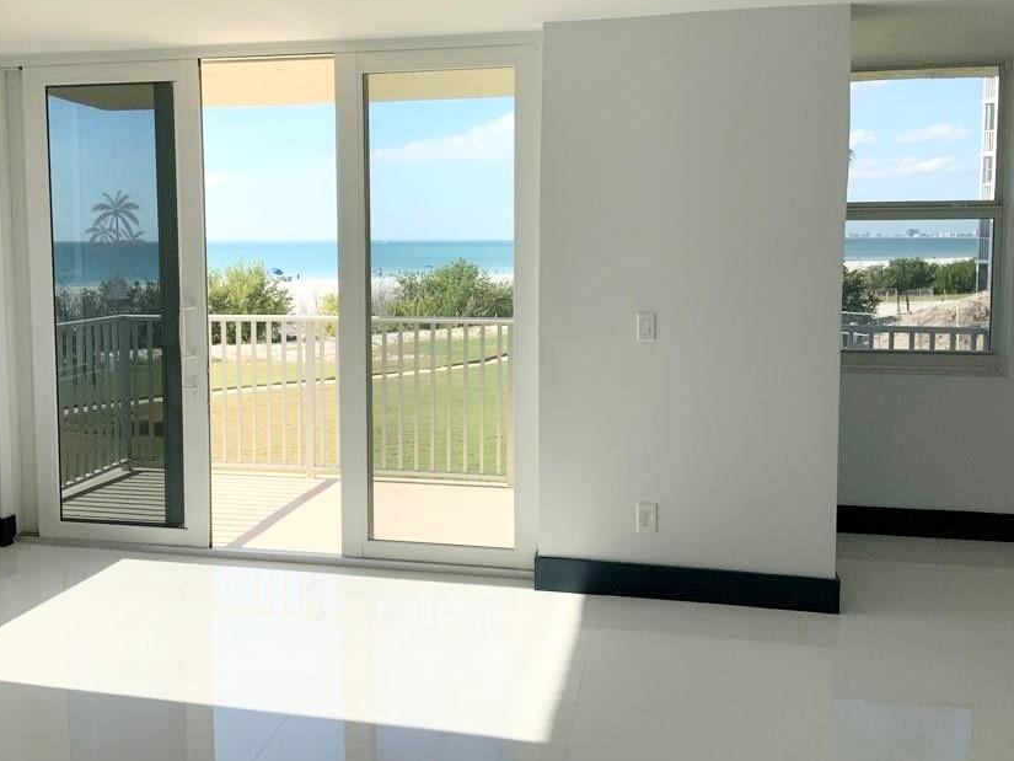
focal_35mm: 36
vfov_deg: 39.6
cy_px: 326
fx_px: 1055
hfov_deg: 51.1
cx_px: 424
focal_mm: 3
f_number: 1.8
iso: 16
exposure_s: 1/804
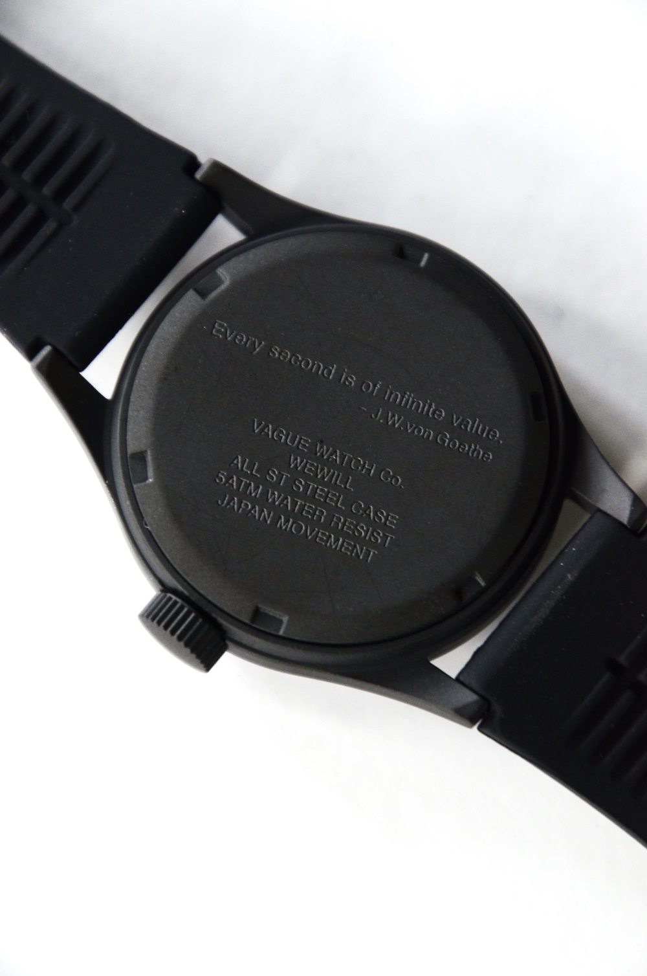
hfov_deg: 4.9
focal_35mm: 278
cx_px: 324
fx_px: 7508
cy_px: 488
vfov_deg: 7.4
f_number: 6.3
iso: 1250
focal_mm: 185
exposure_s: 1/50
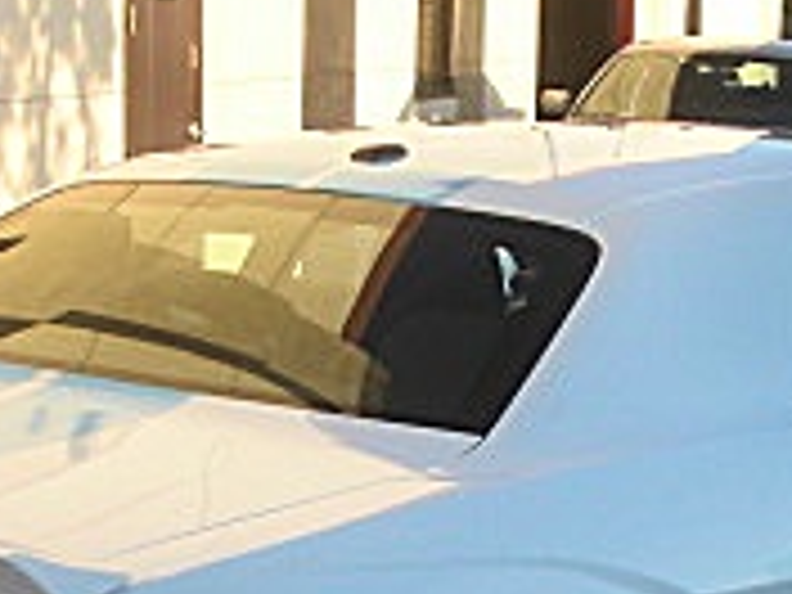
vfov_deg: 11.3
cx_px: 608
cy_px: 504
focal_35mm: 131
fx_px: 2997
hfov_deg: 15.0
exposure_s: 1/250
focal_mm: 6.3
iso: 50
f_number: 2.8
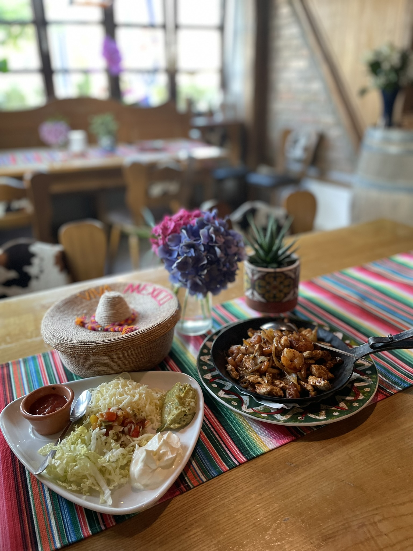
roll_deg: +1.5
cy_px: 276
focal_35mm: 26
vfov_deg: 67.3
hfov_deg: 53.1
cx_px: 206
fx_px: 414
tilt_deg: -25.1
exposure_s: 1/50
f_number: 1.6
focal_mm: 4.2
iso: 320
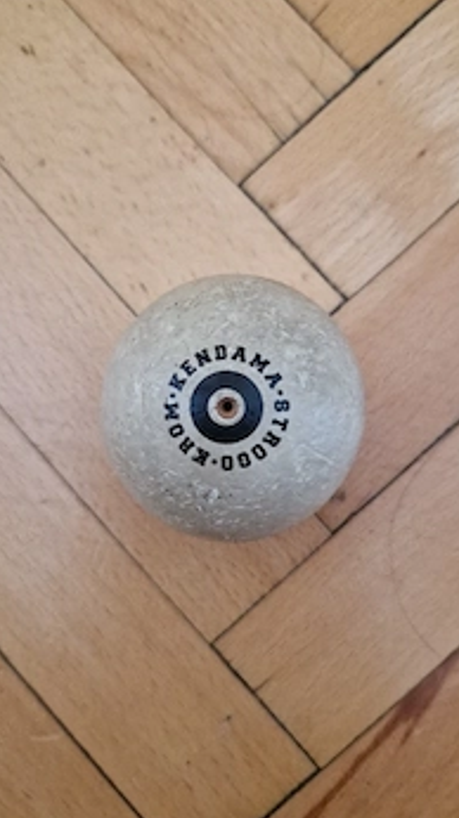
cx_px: 230
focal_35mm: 29
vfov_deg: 66.1
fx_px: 629
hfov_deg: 40.1
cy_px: 385
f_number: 1.8
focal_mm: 5.4
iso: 800
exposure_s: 1/50
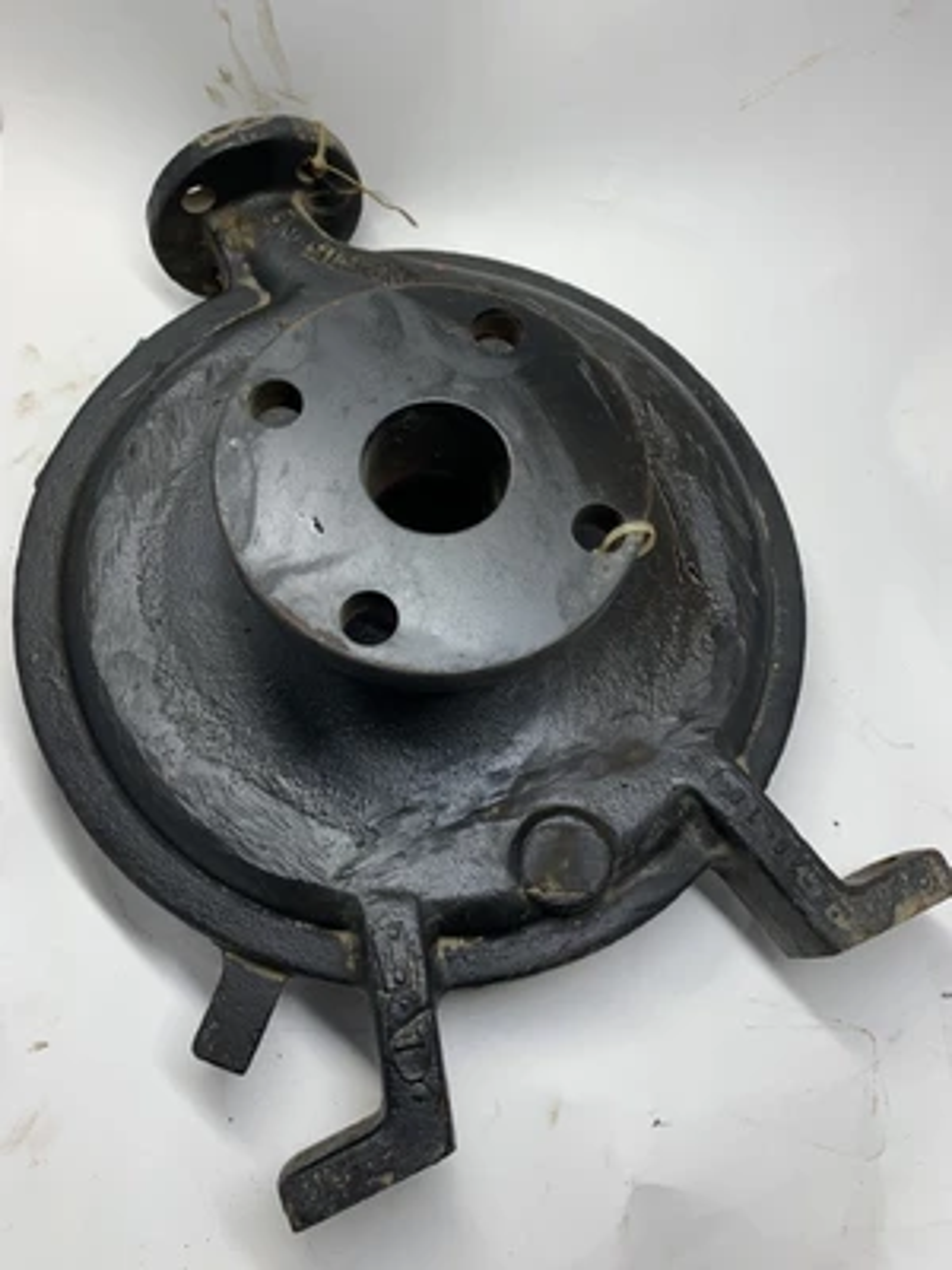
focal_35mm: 26
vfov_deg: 67.3
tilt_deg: -70.7
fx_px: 953
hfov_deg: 53.1
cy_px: 635
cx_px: 476
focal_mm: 4.25
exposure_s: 1/121
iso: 40
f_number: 1.8
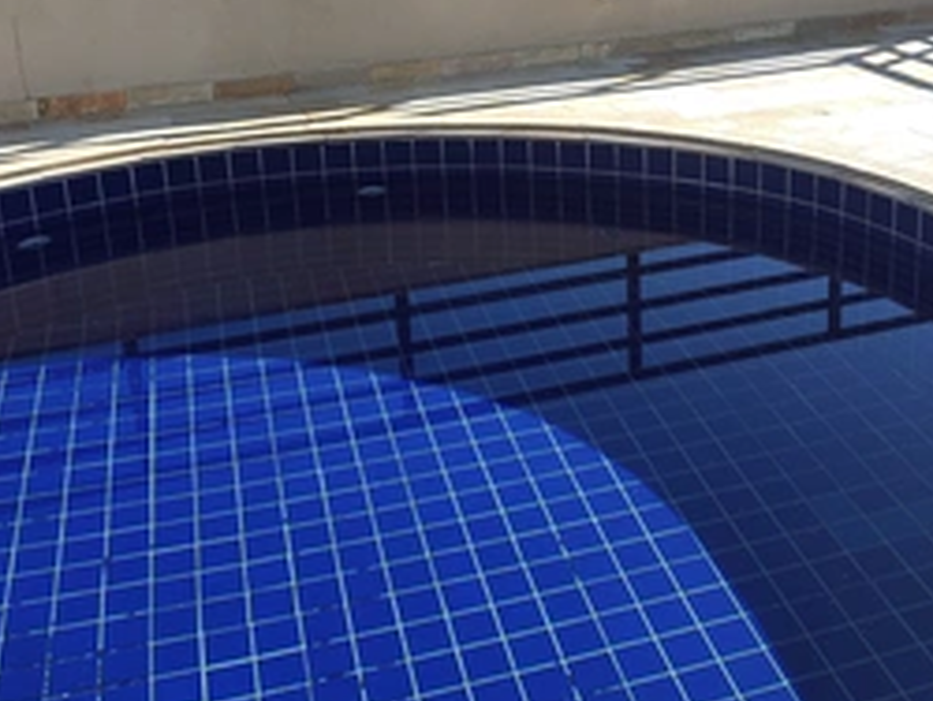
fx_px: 1187
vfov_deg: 32.4
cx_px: 545
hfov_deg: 42.8
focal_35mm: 44
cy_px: 183
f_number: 1.7
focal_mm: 4.71
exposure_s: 1/1300
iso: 147
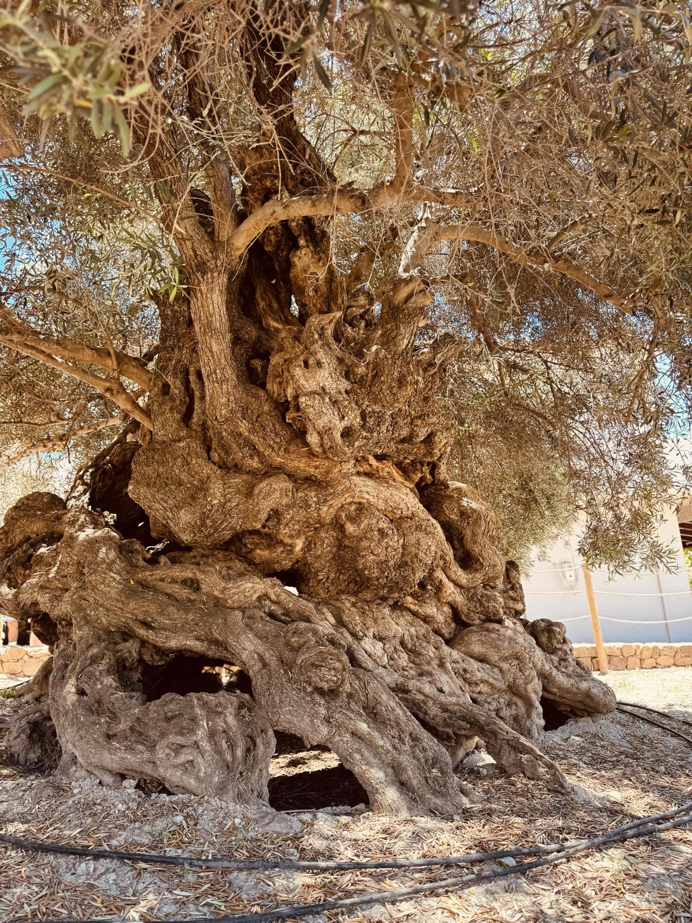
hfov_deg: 56.8
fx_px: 640
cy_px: 462
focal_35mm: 24
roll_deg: +6.1
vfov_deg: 71.6
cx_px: 346
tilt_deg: +12.2
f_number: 1.78
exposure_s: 1/223
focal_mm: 6.76
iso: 80
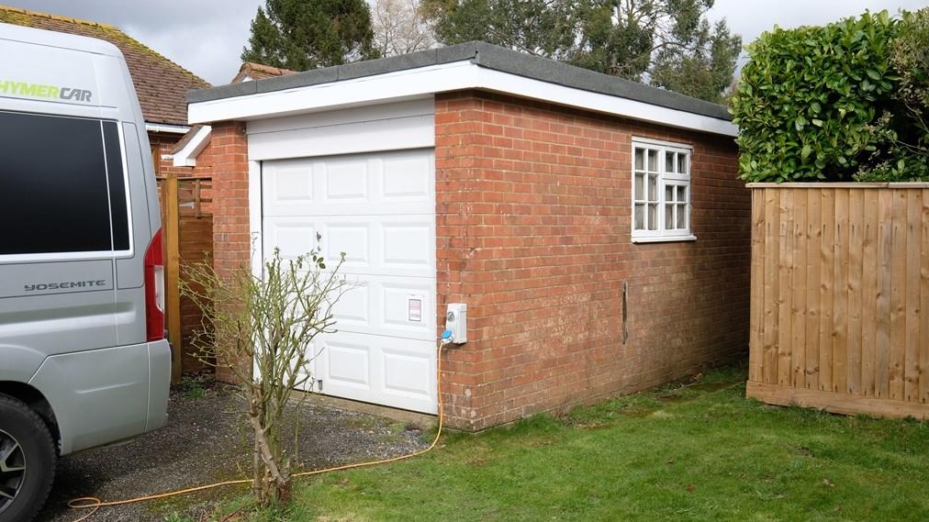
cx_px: 464
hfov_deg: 56.6
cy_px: 271
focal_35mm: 35
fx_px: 862
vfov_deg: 33.7
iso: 200
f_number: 5.6
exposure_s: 1/250
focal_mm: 21.9
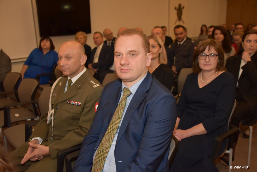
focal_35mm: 32
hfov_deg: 58.7
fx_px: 229
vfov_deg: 41.2
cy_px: 86
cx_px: 128
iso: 2500
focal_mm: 32
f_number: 3.5
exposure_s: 1/60
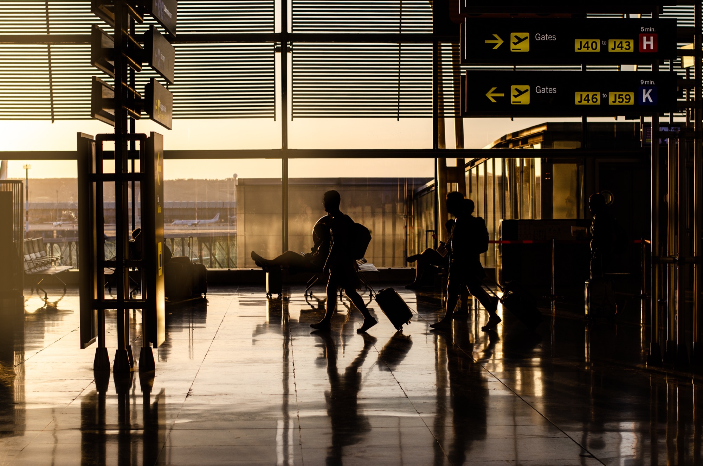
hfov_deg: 27.0
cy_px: 233
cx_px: 352
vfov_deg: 18.1
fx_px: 1461
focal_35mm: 75
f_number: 3.5
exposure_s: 1/500
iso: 100
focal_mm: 50
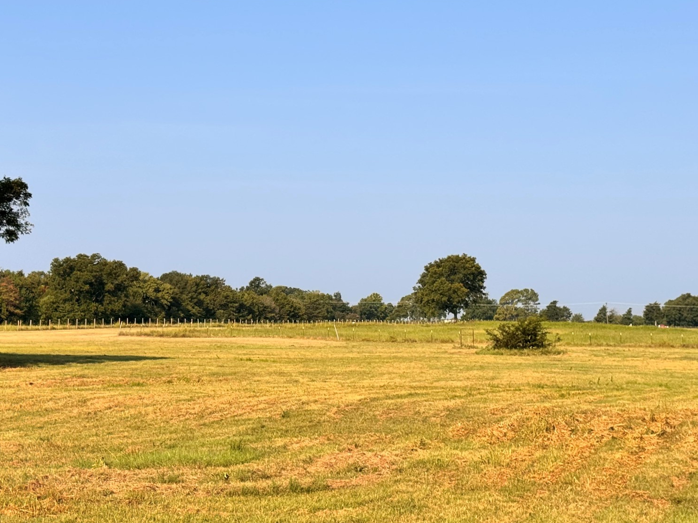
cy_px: 244
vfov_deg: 22.3
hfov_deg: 29.3
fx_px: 1331
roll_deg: -2.1
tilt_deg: +4.8
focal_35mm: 66
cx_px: 297
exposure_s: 1/5848
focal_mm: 6.76
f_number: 1.78
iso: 64
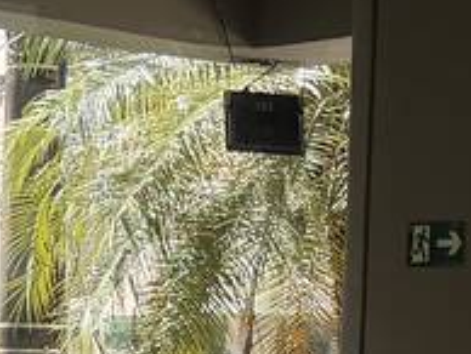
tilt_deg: -5.4
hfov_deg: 11.0
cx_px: 488
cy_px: 630
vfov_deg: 8.1
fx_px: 2425
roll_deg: -2.7
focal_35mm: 178
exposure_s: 1/858
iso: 100
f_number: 1.78
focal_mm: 6.76
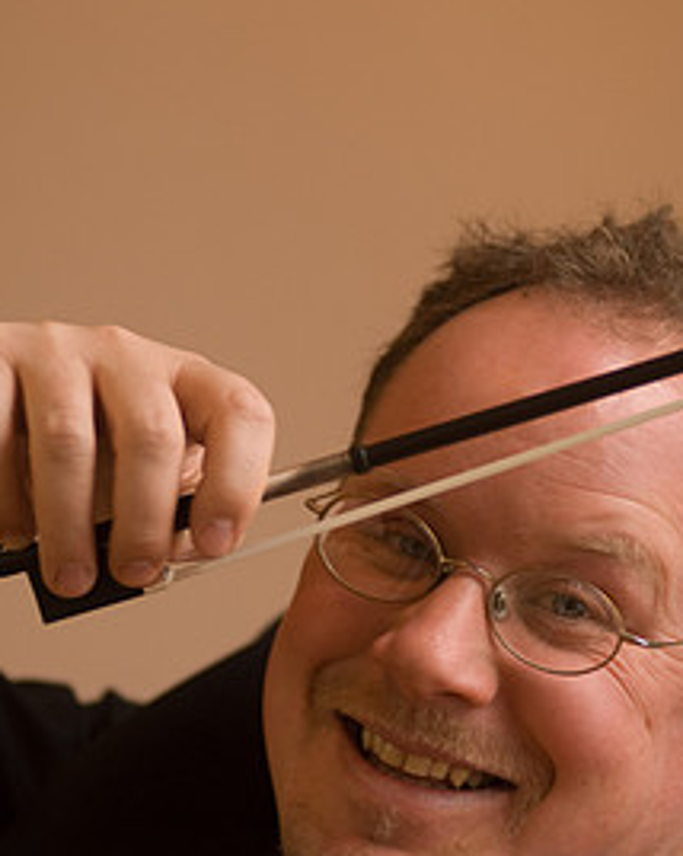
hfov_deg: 5.2
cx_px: 292
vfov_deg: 6.5
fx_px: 7482
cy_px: 610
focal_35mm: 296
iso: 320
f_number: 2.8
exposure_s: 1/60
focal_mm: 125
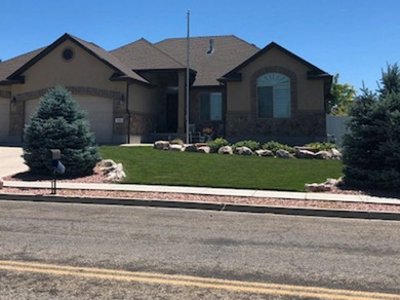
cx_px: 157
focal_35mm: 46
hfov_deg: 41.0
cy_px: 93
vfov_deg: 31.2
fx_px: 531
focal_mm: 4
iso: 20
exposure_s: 1/2208
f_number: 1.8
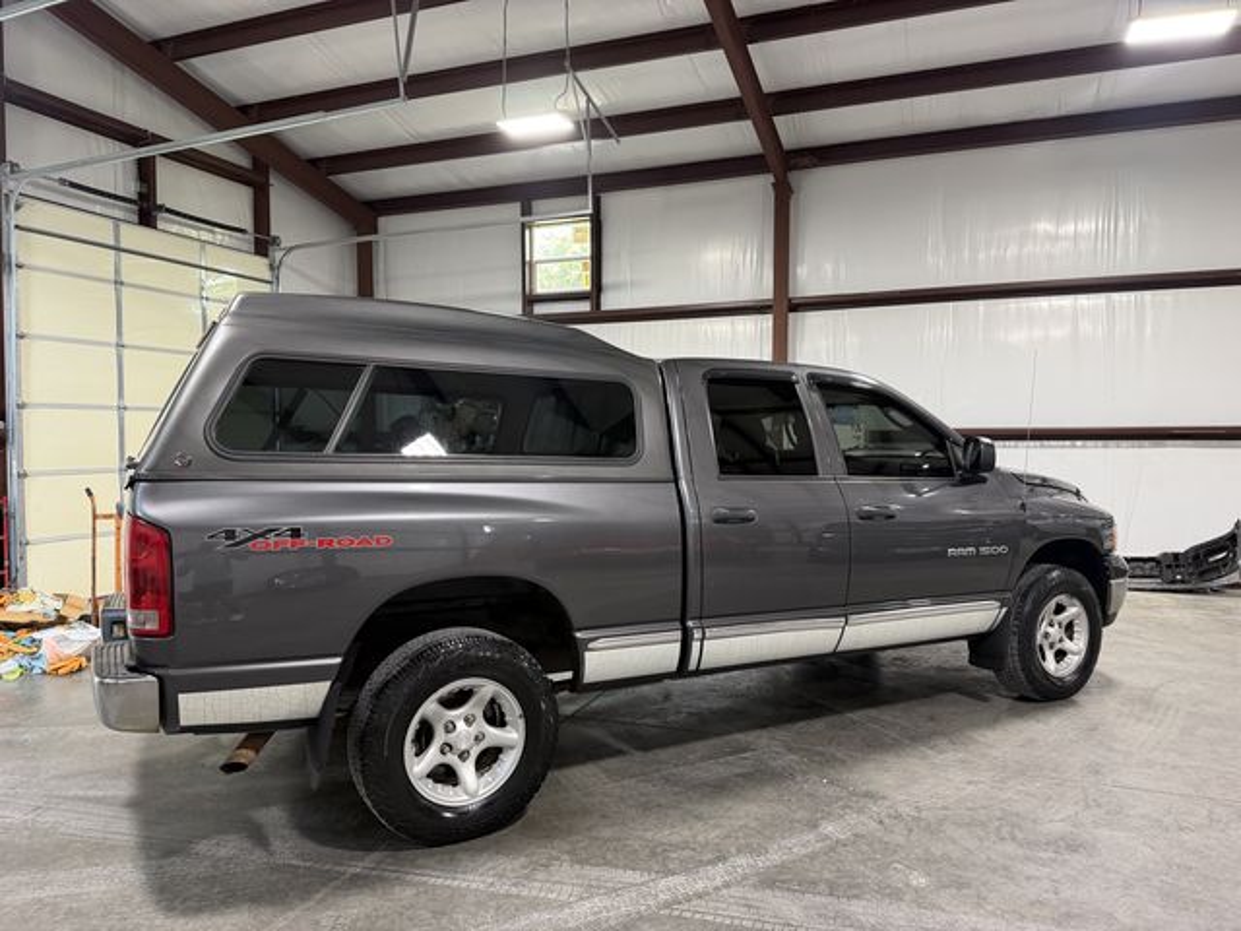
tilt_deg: -1.1
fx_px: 860
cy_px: 466
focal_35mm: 24
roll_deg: +1.7
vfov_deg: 56.8
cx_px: 620
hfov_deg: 71.6
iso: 250
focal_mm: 6.76
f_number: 1.78
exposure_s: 1/60
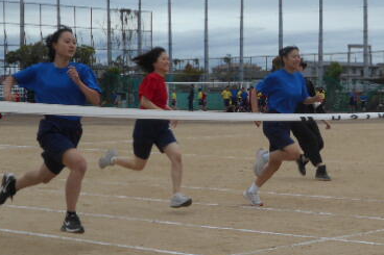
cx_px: 277
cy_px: 104
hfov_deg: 19.4
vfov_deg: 13.0
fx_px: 1119
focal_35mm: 105
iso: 80
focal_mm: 10
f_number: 4.9
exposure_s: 1/640
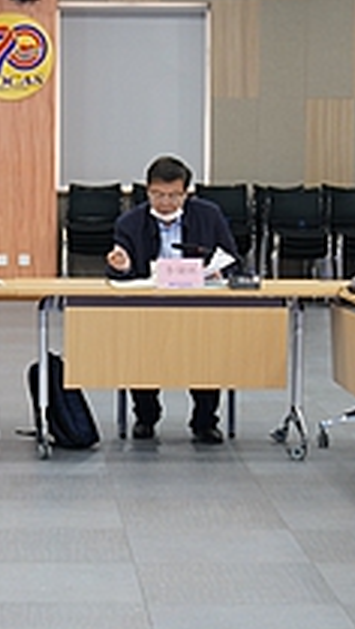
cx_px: 51
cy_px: 284
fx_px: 2069
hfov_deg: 9.8
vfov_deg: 17.3
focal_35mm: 124
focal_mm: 31
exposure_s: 1/40
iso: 320
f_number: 3.2
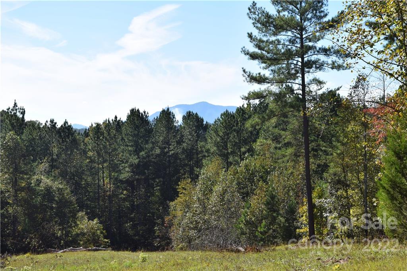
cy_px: 136
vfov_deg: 17.5
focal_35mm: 78
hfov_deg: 26.0
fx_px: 881
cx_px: 204
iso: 100
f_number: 10
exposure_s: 1/200
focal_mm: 52
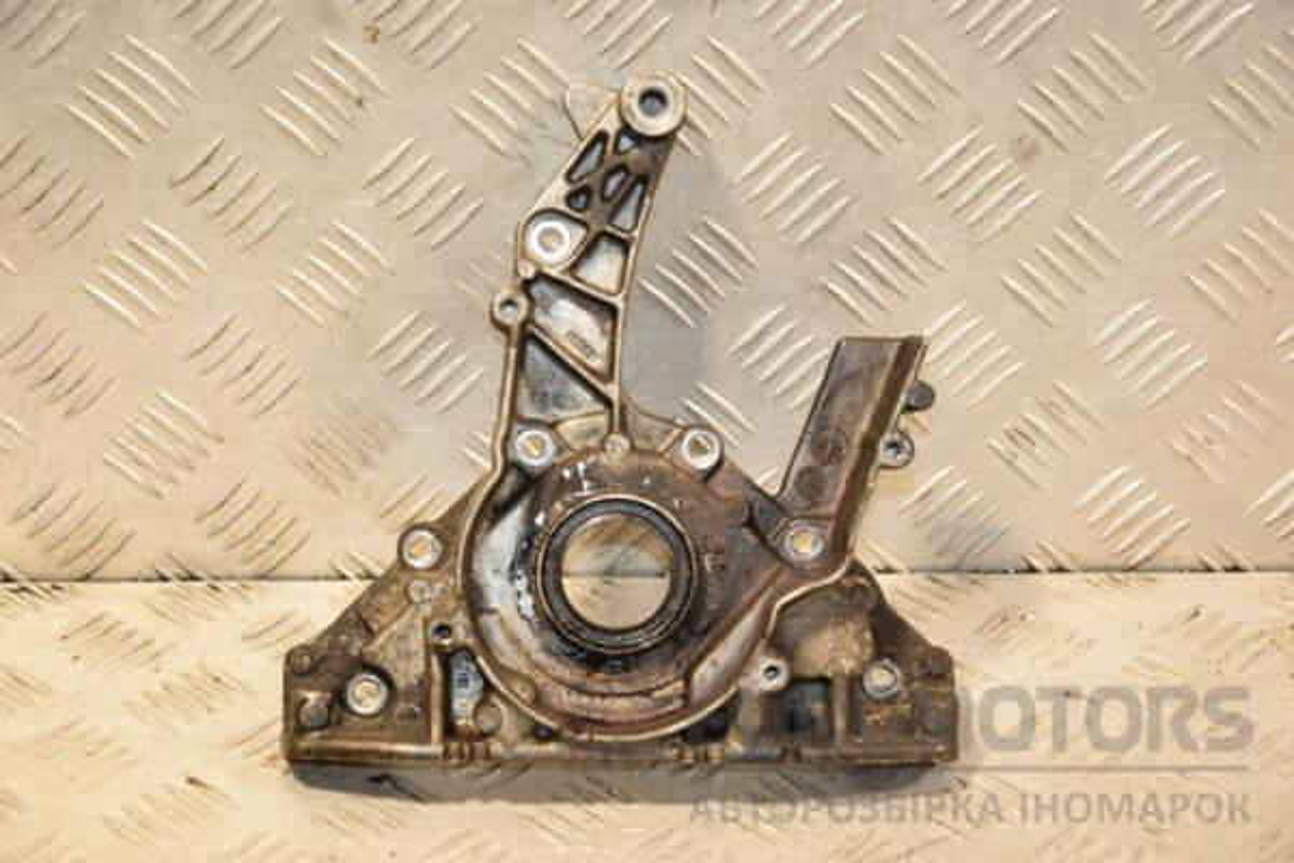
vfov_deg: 15.7
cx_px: 647
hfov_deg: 23.4
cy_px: 432
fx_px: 3127
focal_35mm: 87
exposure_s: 1/160
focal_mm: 58
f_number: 5
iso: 800
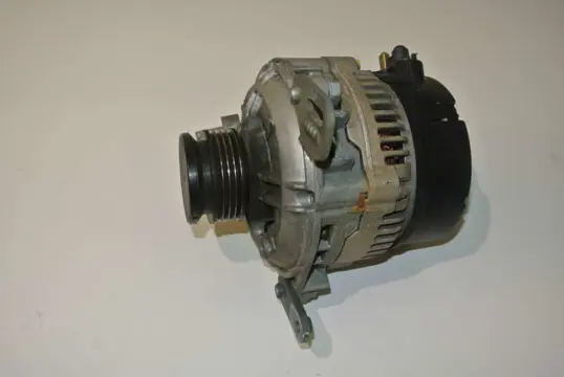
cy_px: 188
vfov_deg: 39.0
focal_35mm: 34
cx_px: 282
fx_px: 533
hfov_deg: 55.7
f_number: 3.8
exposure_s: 1/60
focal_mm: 12.7
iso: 200
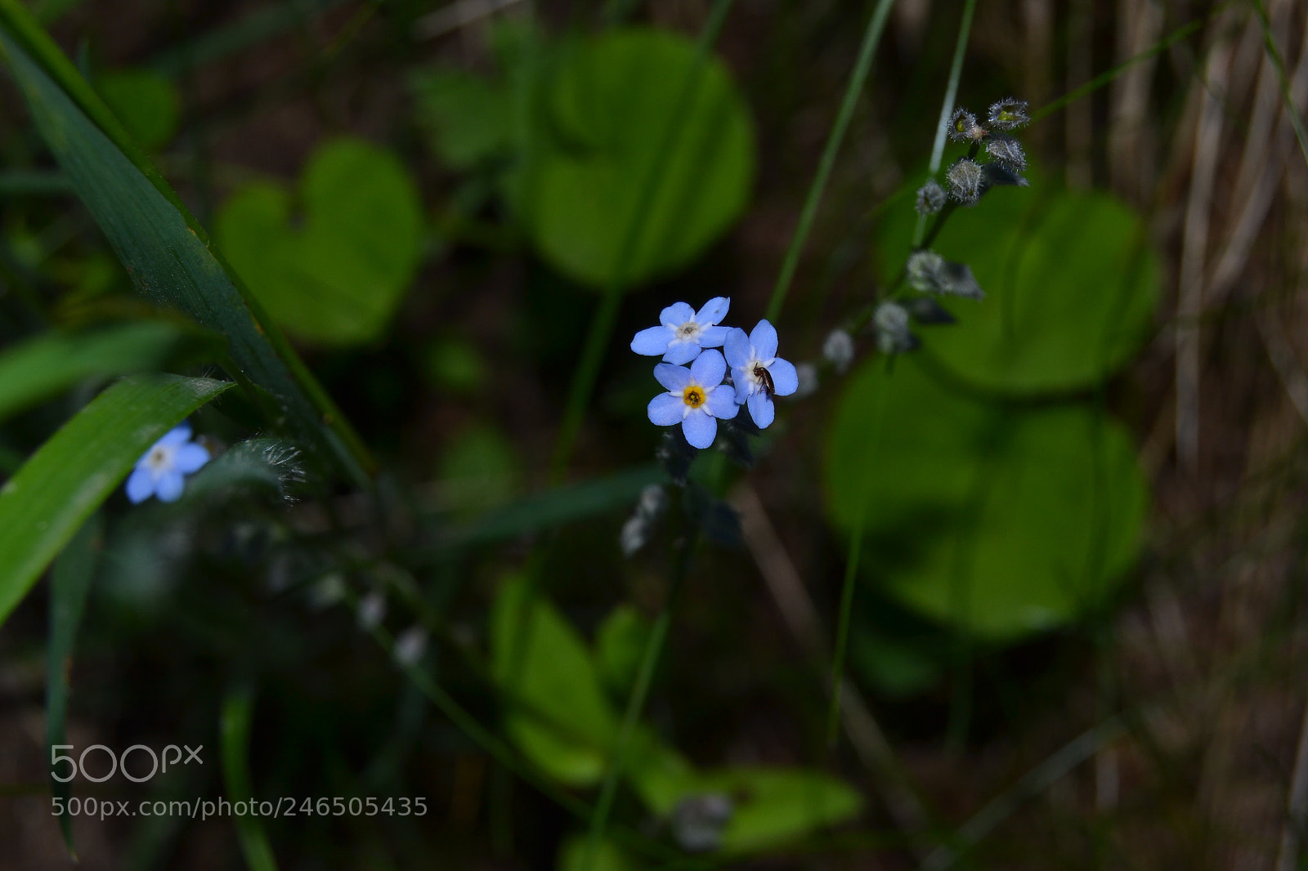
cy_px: 436
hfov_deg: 24.6
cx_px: 654
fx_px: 2997
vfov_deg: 16.5
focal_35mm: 82
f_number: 8
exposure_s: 1/60
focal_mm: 55
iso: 100
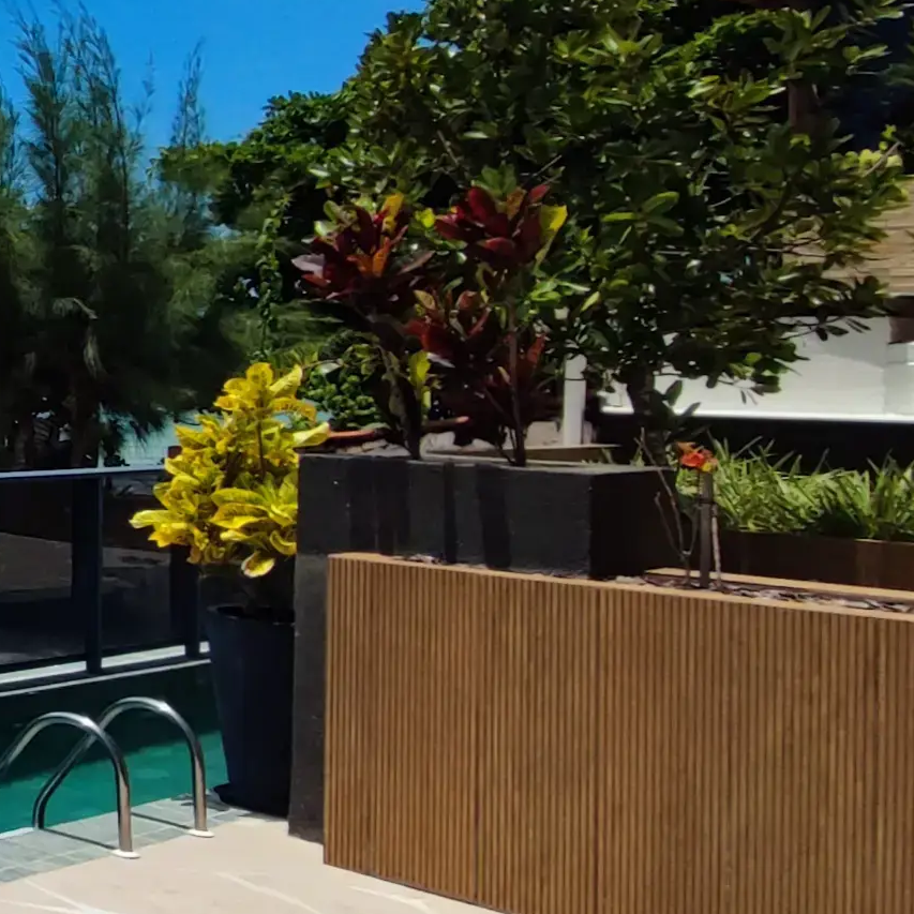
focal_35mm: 51
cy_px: 347
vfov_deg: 33.2
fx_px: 1524
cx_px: -740
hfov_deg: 21.4
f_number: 2.2
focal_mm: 1.65
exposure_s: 1/3278
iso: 50
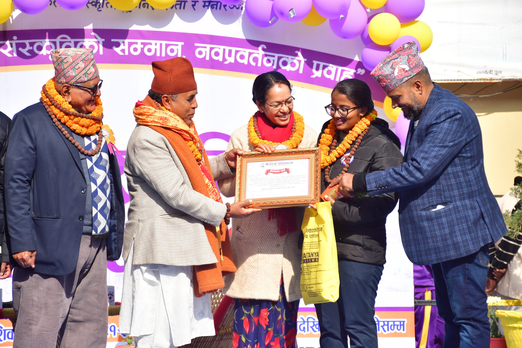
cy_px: 174
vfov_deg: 10.2
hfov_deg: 15.2
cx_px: 261
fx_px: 1957
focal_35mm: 135
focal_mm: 90
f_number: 5.6
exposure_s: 1/1000
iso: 320
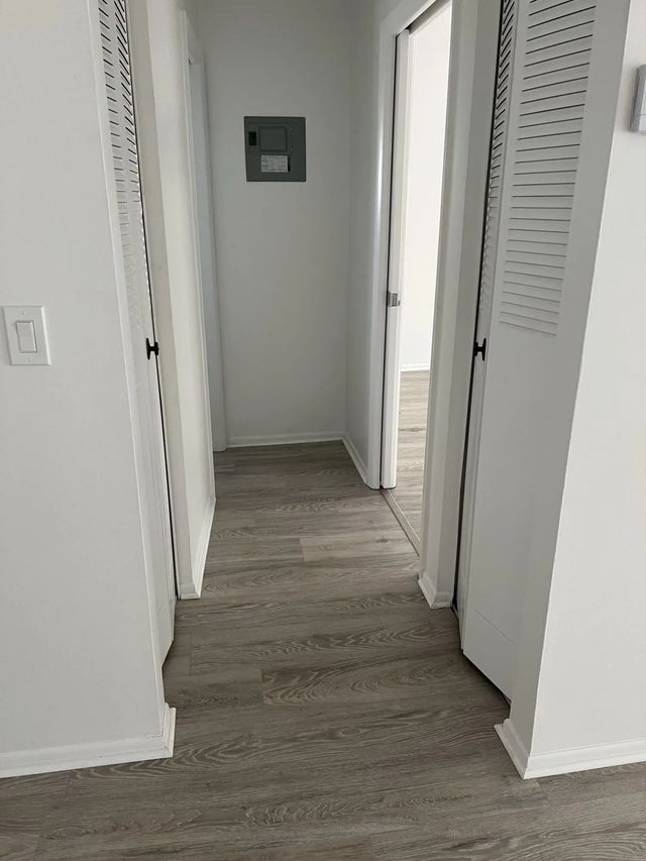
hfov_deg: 53.1
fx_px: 647
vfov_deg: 67.3
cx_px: 323
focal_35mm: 26
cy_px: 430
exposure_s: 1/63
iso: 125
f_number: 1.5
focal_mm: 5.7
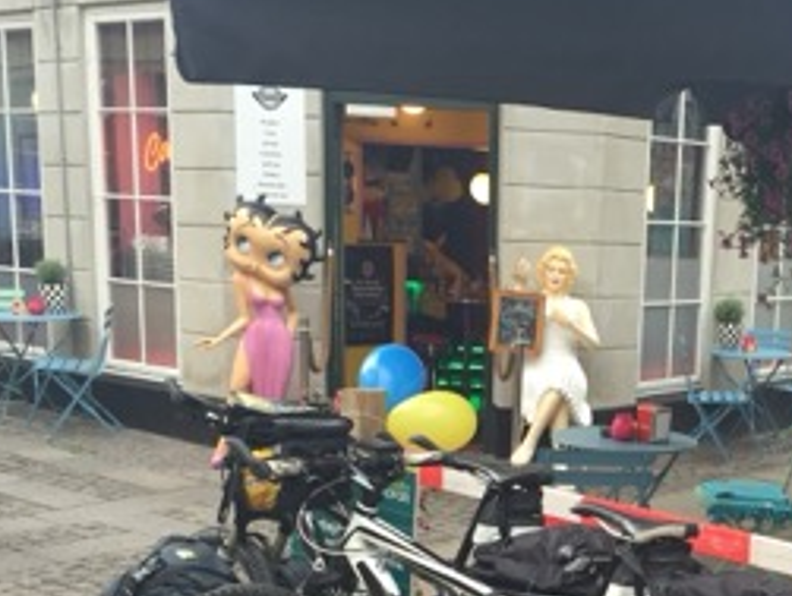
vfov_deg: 23.8
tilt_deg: -12.5
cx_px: 600
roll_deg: -3.8
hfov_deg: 31.5
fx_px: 1375
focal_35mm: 60
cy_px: 539
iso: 32
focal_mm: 4.15
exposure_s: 1/40
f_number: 2.2
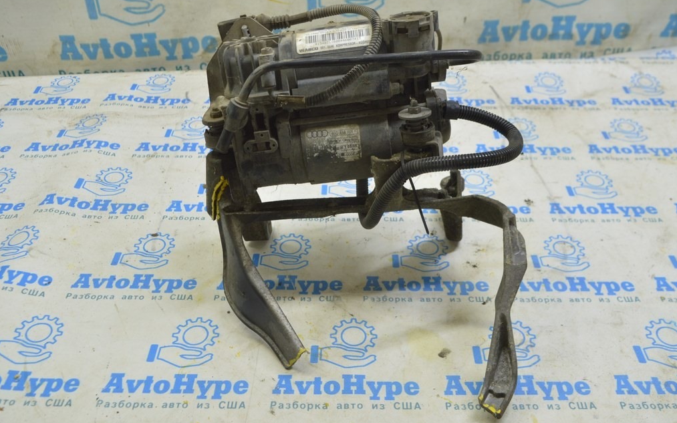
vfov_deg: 35.8
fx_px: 655
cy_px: 207
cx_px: 336
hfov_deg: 54.6
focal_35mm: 36
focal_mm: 23
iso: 400
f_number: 5.6
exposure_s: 1/20
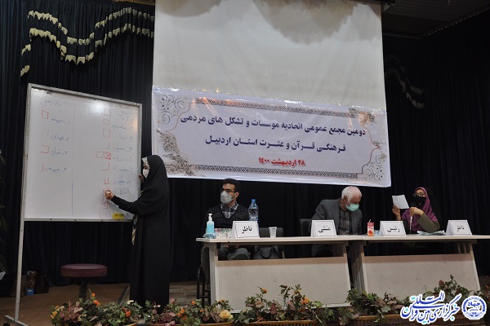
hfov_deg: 57.2
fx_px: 449
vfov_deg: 40.0
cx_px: 245
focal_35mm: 33
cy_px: 163
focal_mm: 22
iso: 720
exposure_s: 1/15
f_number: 4
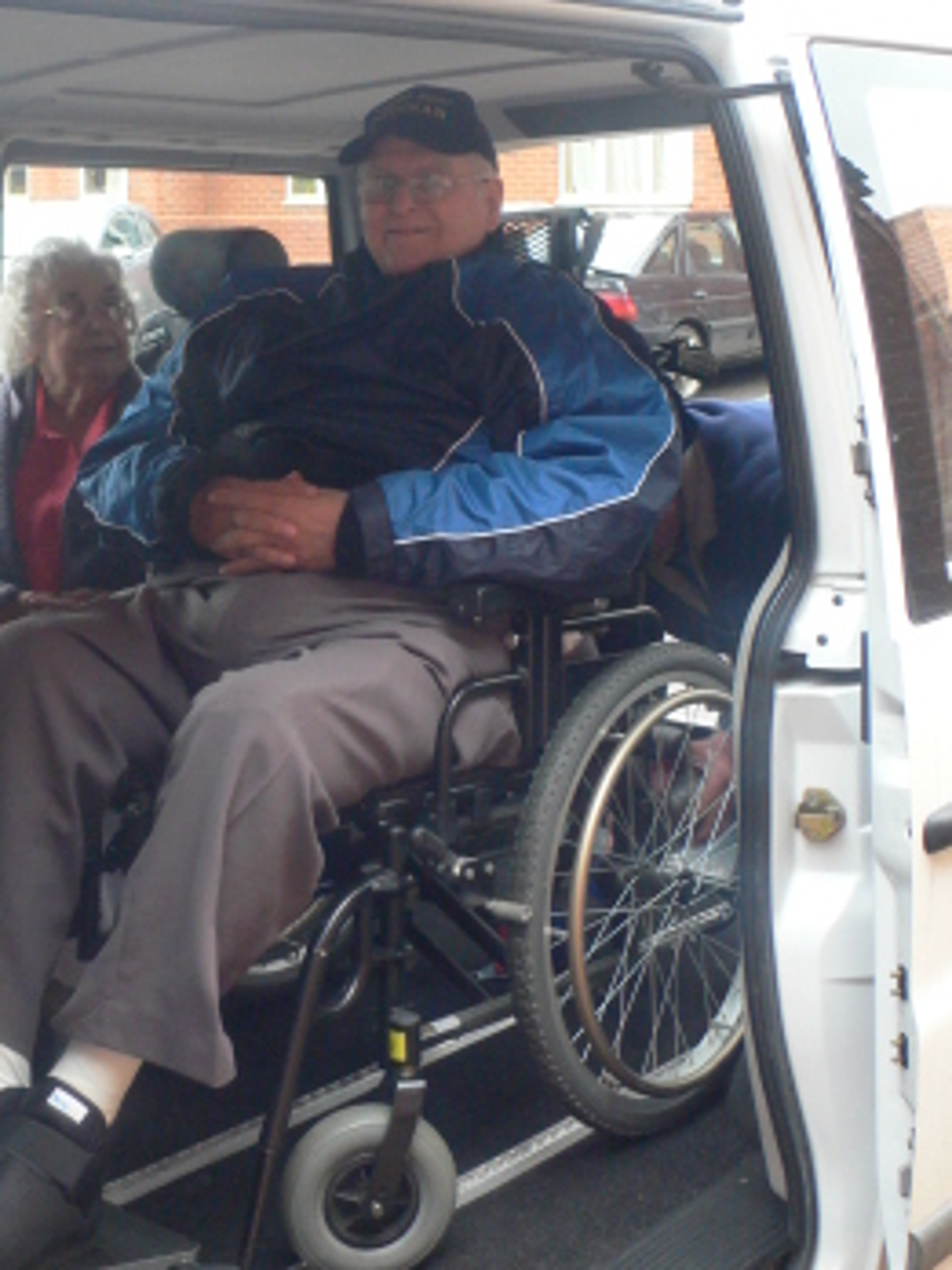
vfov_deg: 37.7
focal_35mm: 50
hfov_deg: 29.0
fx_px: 1833
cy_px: 416
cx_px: 376
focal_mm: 6.3
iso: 200
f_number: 2.8
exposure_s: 1/30
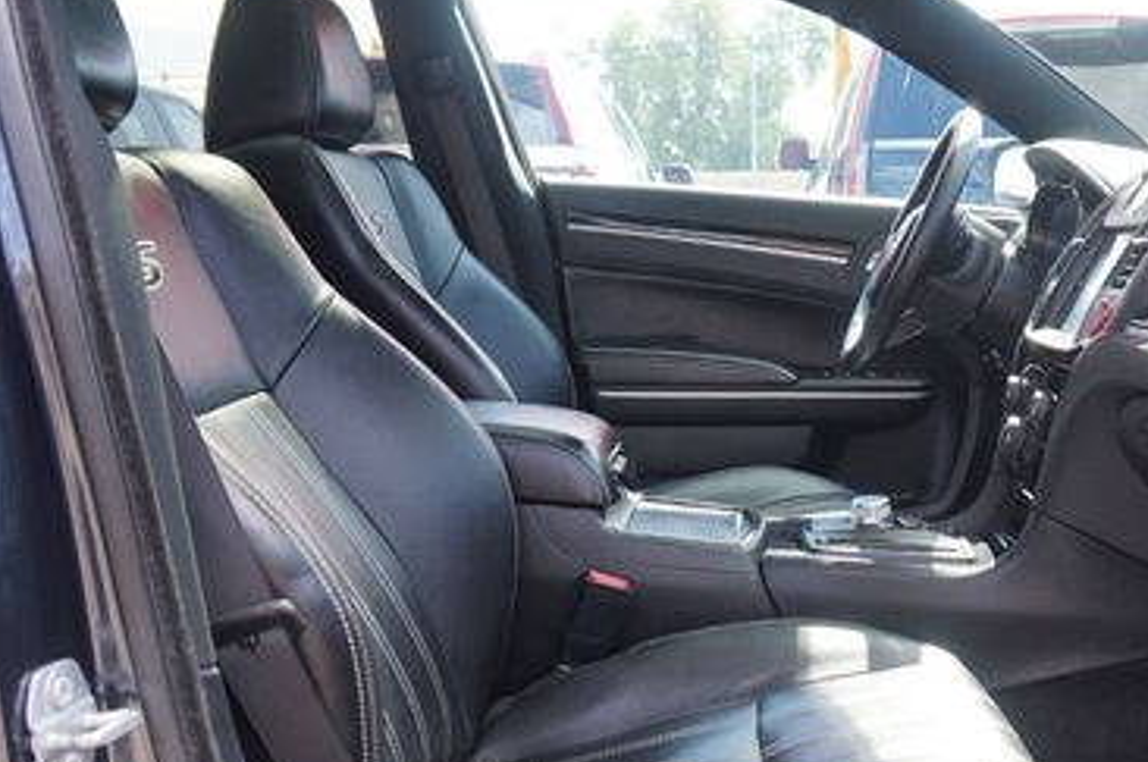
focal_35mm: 42
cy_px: 474
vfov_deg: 31.7
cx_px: 800
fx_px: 1338
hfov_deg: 45.5
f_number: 4.5
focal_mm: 16
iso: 100
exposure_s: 1/60
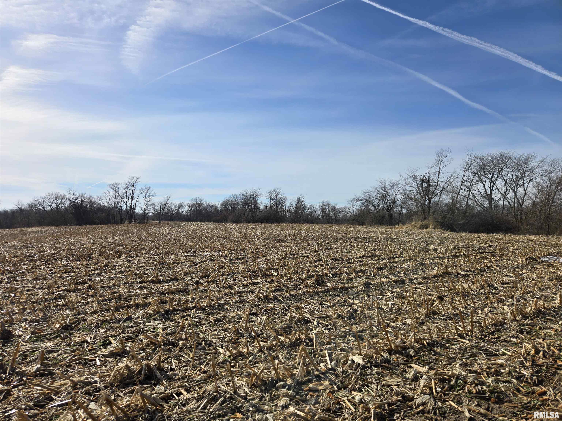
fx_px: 373
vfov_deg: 58.9
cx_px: 281
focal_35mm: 23
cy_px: 210
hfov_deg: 73.9
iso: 25
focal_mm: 5.4
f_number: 1.8
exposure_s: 1/2929
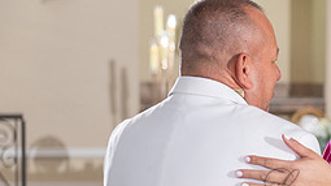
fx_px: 1465
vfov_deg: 7.2
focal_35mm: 167
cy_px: 192
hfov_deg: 12.7
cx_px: 356
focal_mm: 70
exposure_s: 1/160
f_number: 4
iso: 800
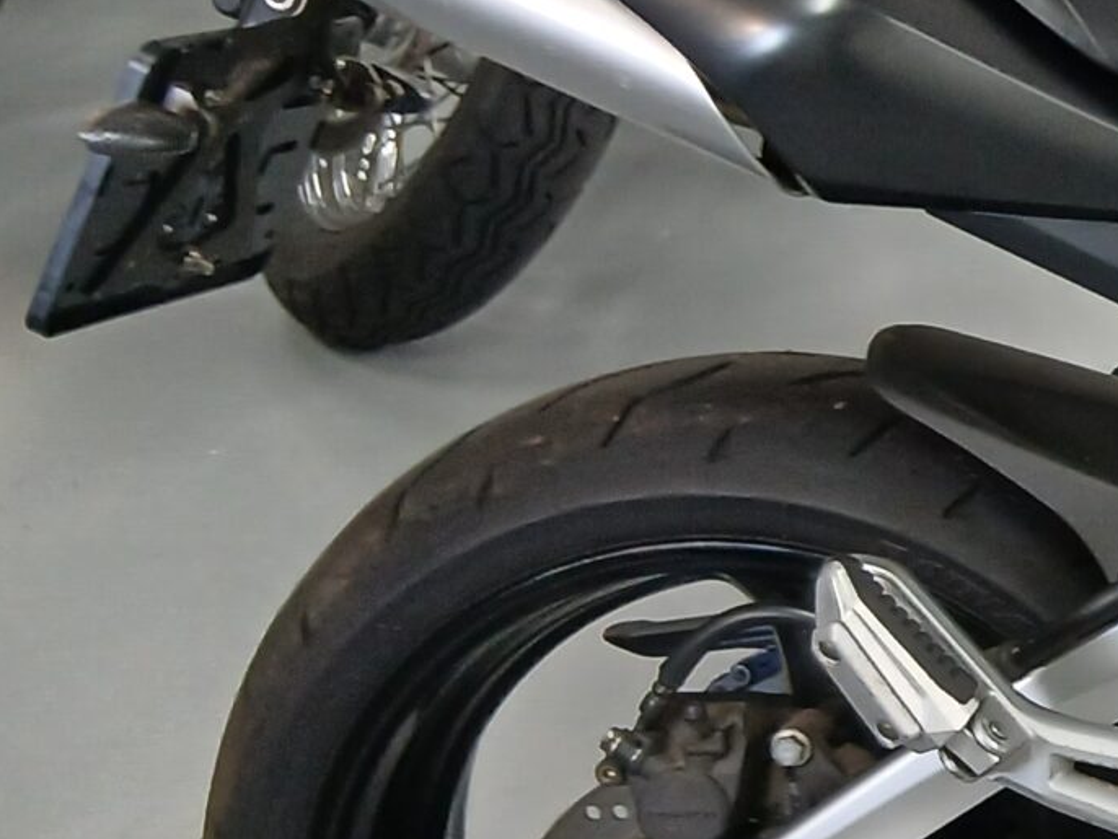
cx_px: 1923
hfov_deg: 17.1
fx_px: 3134
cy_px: 411
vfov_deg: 15.3
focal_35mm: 97
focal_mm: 3.98
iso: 160
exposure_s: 1/50
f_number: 1.8
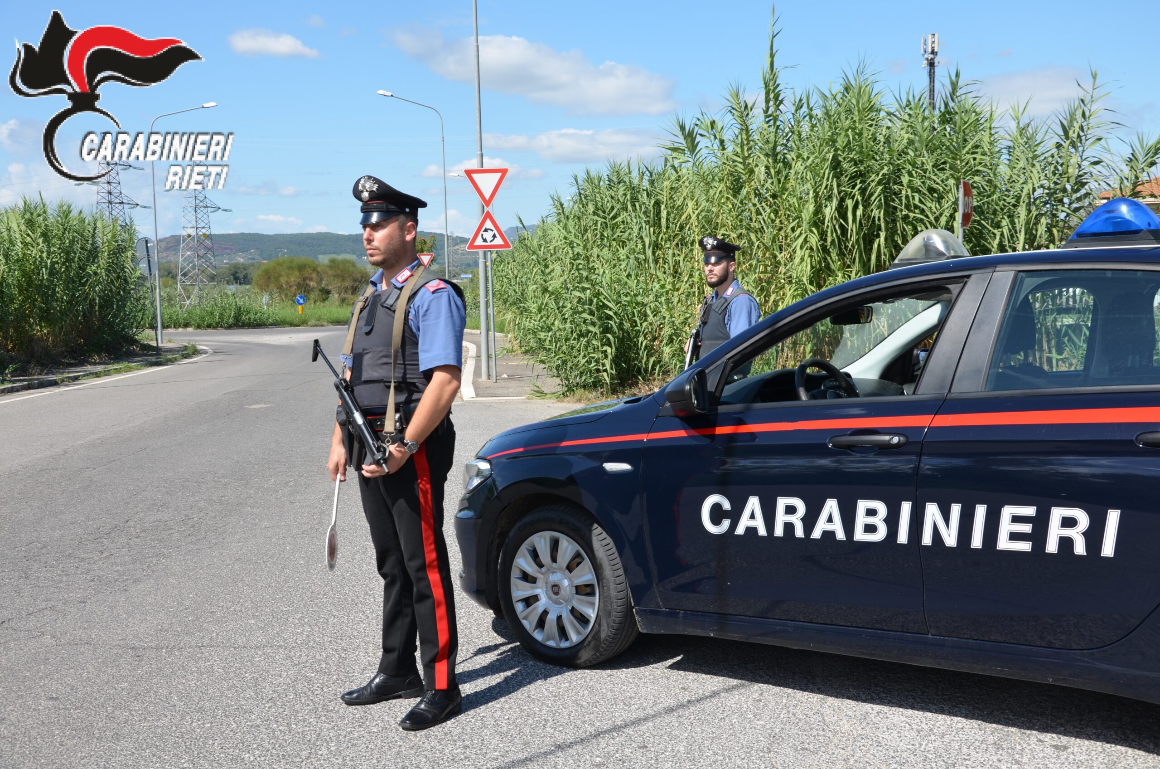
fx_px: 1351
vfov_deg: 31.8
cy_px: 384
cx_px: 580
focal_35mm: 42
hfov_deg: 46.5
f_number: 8
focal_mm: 28
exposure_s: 1/250
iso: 110
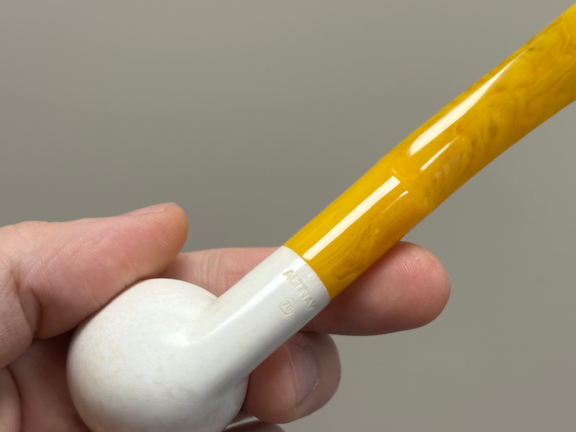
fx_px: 1032
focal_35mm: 62
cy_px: 229
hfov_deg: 31.1
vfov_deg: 23.6
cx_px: 349
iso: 64
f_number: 1.78
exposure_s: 1/100
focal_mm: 6.86
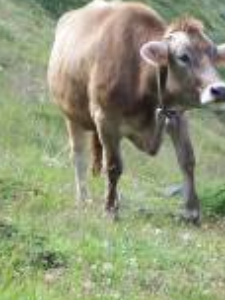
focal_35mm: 270
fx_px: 2340
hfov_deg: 5.5
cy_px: 71
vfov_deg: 7.3
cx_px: 207
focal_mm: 19.4
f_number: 3.2
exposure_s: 1/180
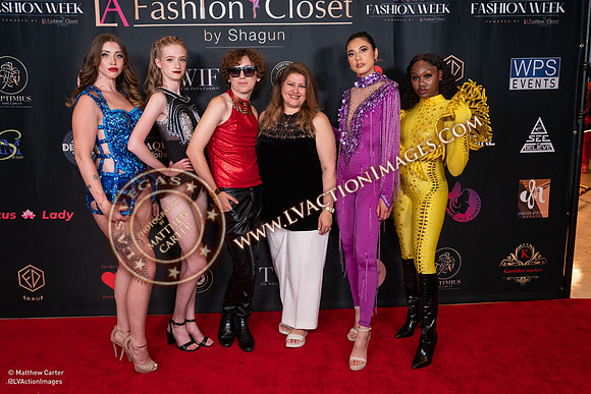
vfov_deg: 41.1
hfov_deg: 58.7
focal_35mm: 32
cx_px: 301
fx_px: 525
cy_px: 188
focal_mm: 30
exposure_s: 1/160
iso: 800
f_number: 4
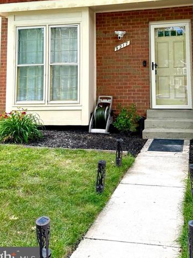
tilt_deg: +4.8
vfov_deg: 45.9
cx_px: 129
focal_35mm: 39
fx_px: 290
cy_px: 59
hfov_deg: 36.4
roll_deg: +0.9
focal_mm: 6.76
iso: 80
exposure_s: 1/358
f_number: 1.78
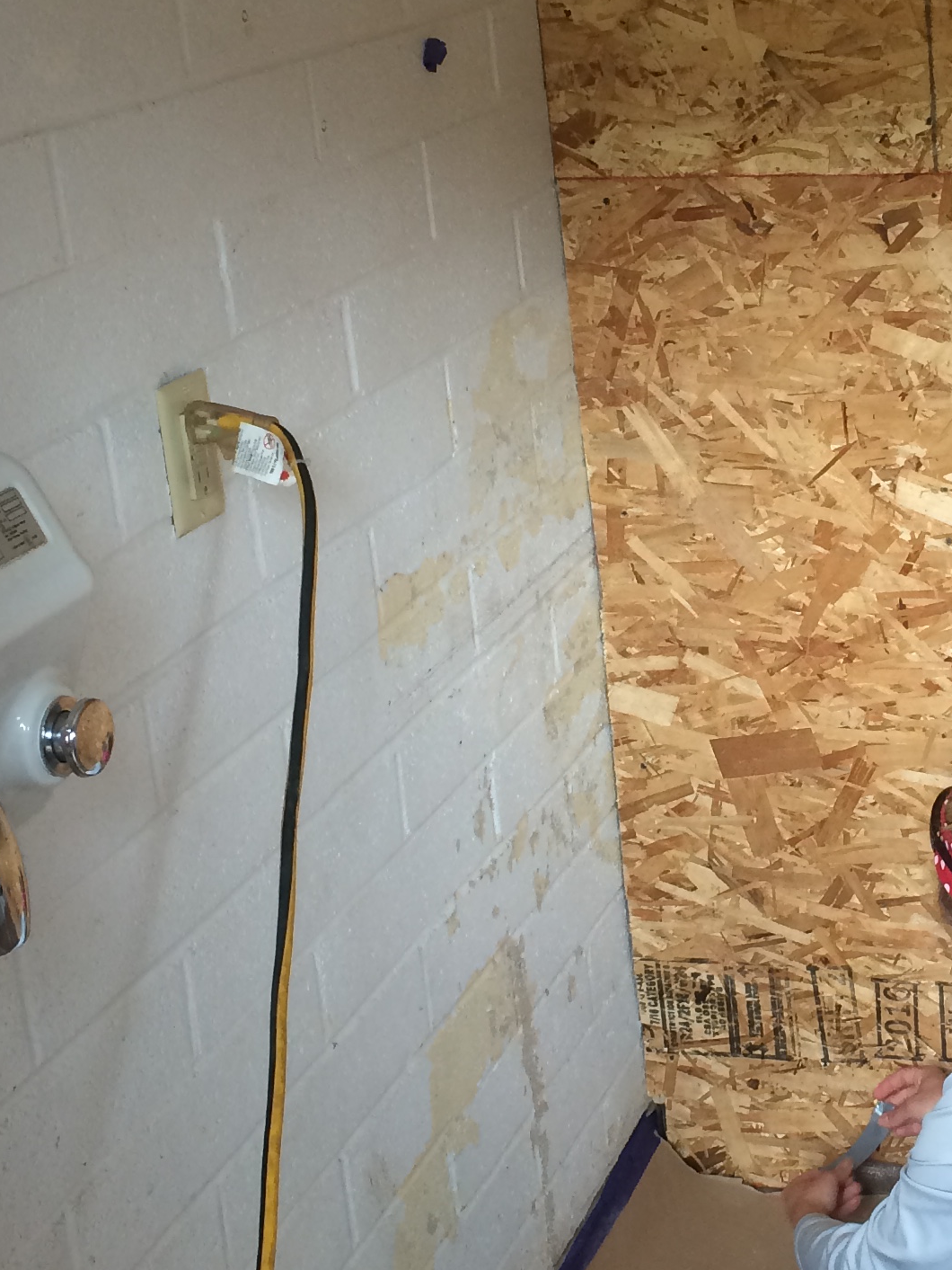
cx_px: 930
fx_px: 2456
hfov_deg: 21.3
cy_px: 601
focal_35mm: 67
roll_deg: +4.1
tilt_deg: -20.6
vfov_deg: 29.0
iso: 64
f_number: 2.2
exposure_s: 1/30
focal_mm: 4.15
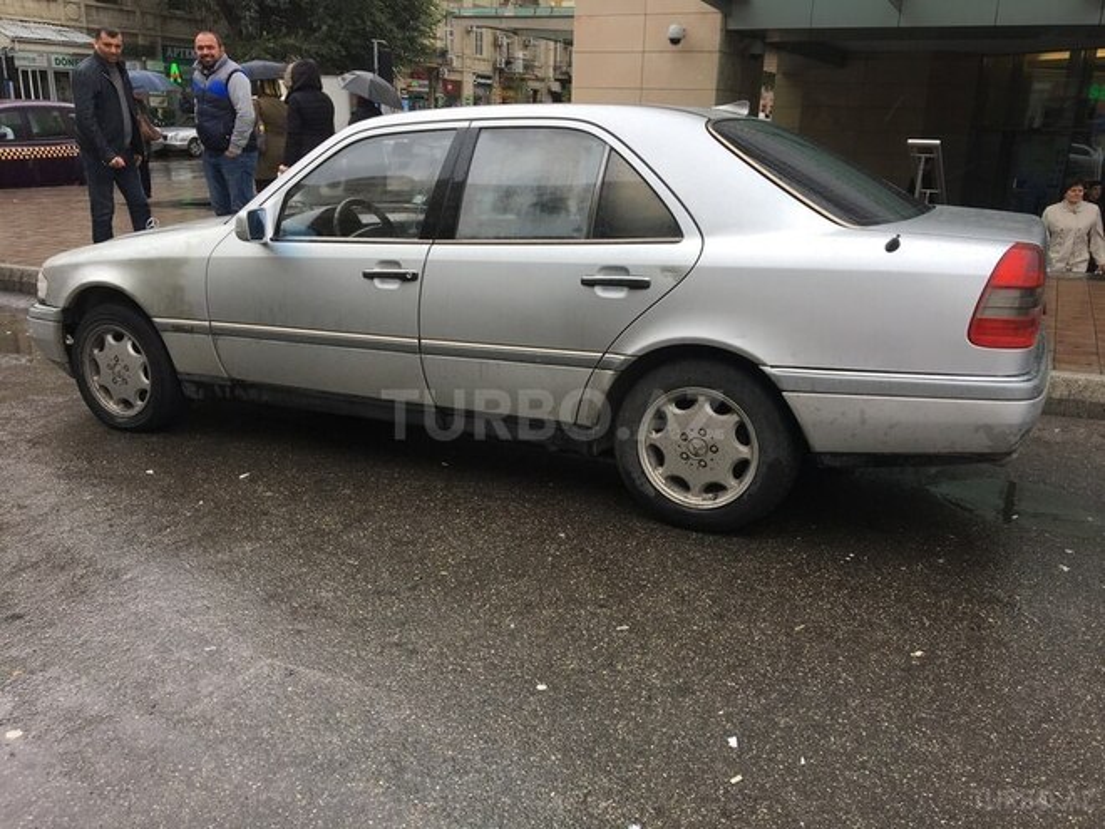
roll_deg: -1.1
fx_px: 926
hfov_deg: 61.7
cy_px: 414
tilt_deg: -17.1
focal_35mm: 29
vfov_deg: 48.2
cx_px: 552
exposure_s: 1/354
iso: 25
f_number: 2.2
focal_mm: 4.15
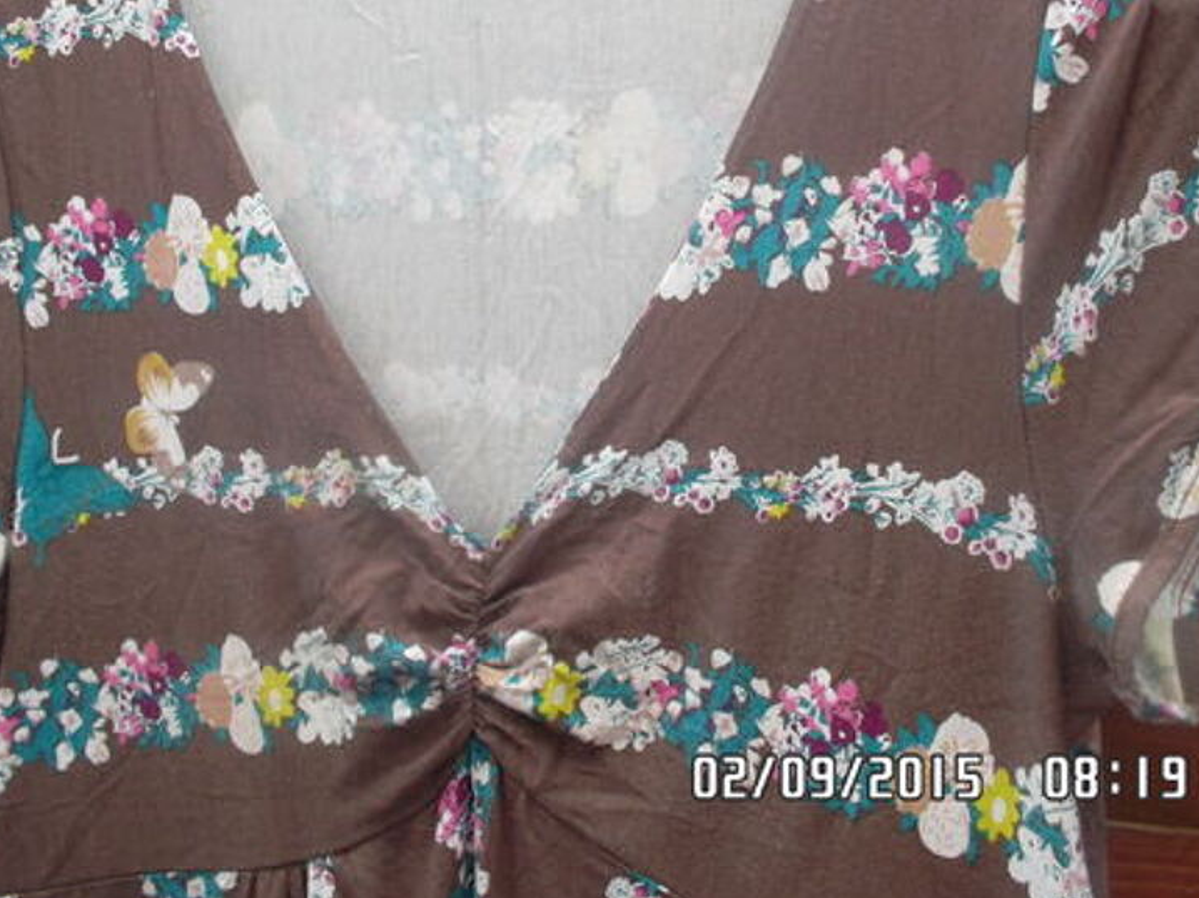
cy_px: 290
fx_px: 1350
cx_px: 658
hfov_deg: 47.8
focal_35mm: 39
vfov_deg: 36.4
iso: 80
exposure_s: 1/56
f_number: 3.3
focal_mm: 4.1
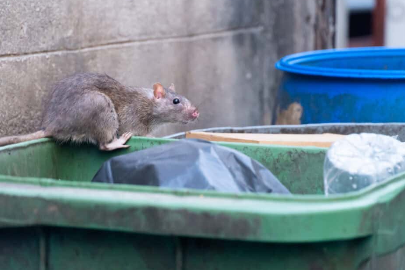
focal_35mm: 172
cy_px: 137
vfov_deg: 8.0
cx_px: 196
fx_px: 1930
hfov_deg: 12.0
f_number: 5.6
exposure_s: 1/100
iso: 2500
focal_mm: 103
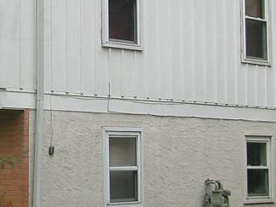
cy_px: 22
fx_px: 1236
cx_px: -29
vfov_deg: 9.5
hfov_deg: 12.5
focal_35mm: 155
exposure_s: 1/160
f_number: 5
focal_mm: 8.2
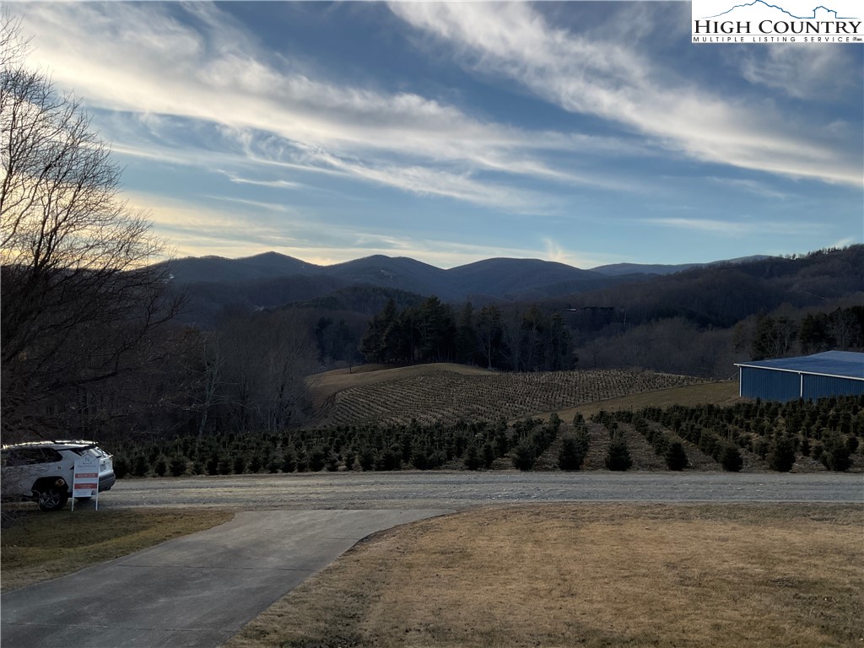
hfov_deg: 61.7
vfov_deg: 48.2
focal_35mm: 29
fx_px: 724
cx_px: 432
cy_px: 324
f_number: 1.8
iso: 16
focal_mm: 3
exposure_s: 1/1848
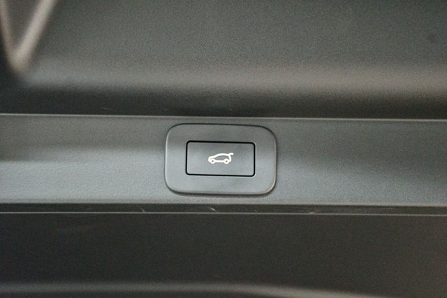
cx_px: 224
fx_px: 831
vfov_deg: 20.3
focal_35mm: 67
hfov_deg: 30.1
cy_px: 149
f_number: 4.5
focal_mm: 45
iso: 12800
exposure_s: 1/40
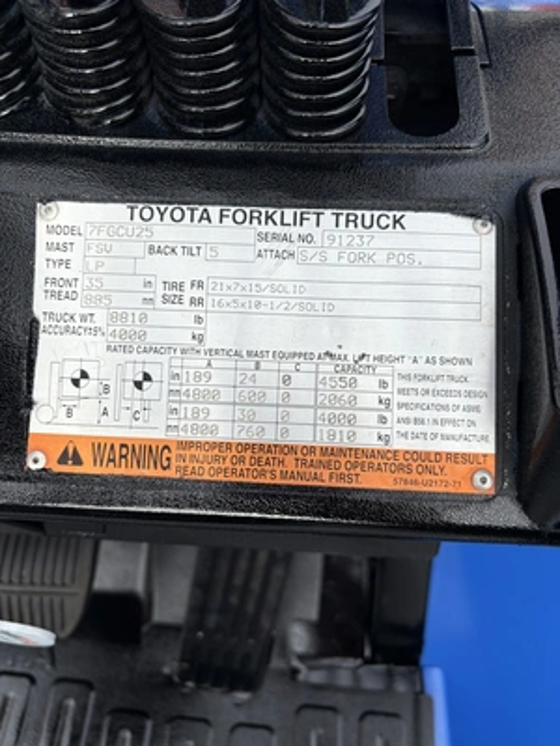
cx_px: 280
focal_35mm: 26
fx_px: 561
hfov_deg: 53.1
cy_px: 373
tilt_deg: -55.6
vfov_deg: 67.3
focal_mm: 5.96
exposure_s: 1/2141
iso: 50
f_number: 1.6
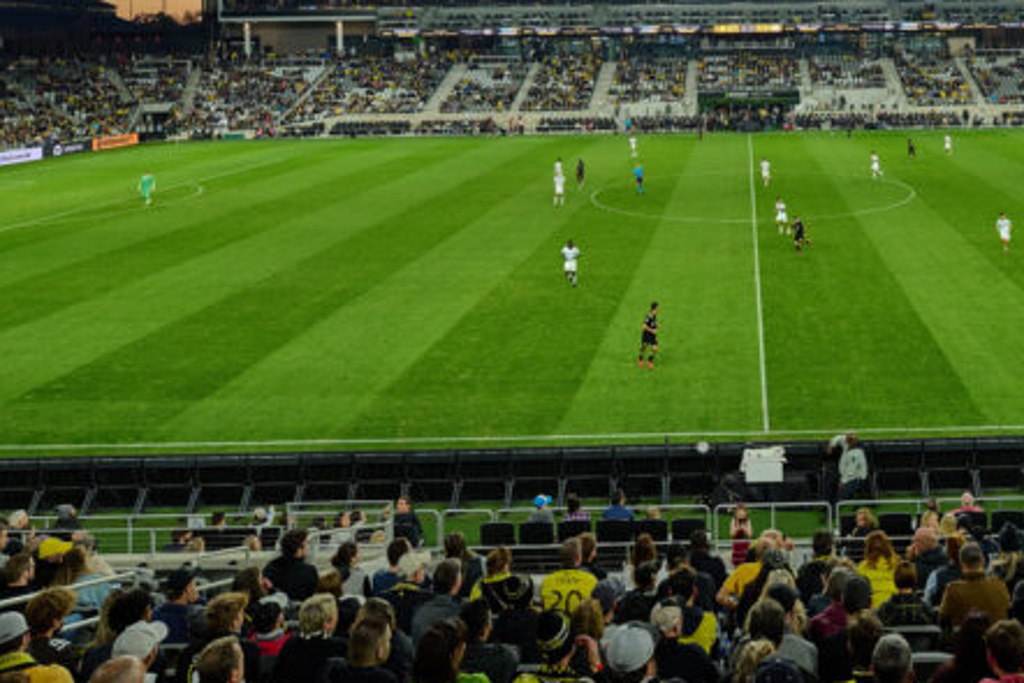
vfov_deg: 38.5
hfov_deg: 54.7
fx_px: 939
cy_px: 139
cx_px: 758
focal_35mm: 33
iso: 800
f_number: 8
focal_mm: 19
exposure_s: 1/160
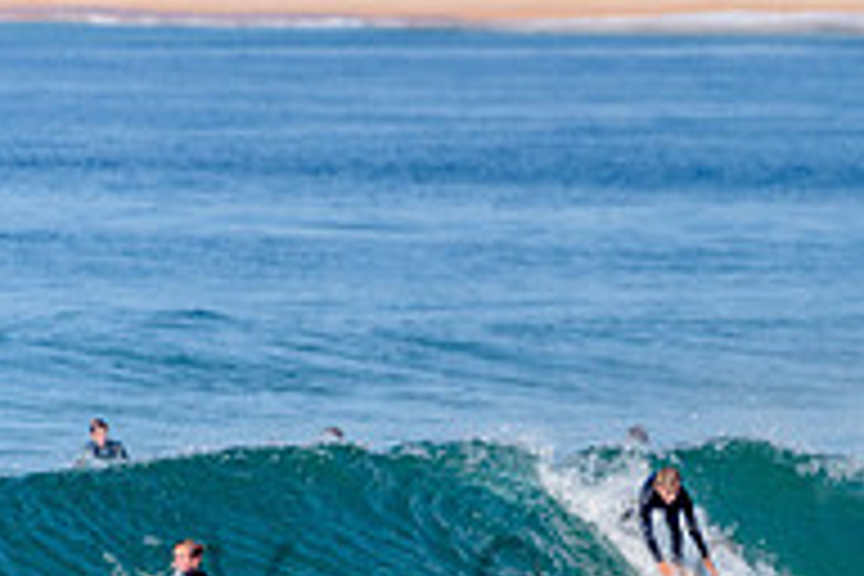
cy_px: 569
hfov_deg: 1.4
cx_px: 670
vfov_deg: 0.9
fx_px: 36189
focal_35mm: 1508
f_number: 5.6
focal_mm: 500
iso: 125
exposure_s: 1/2000
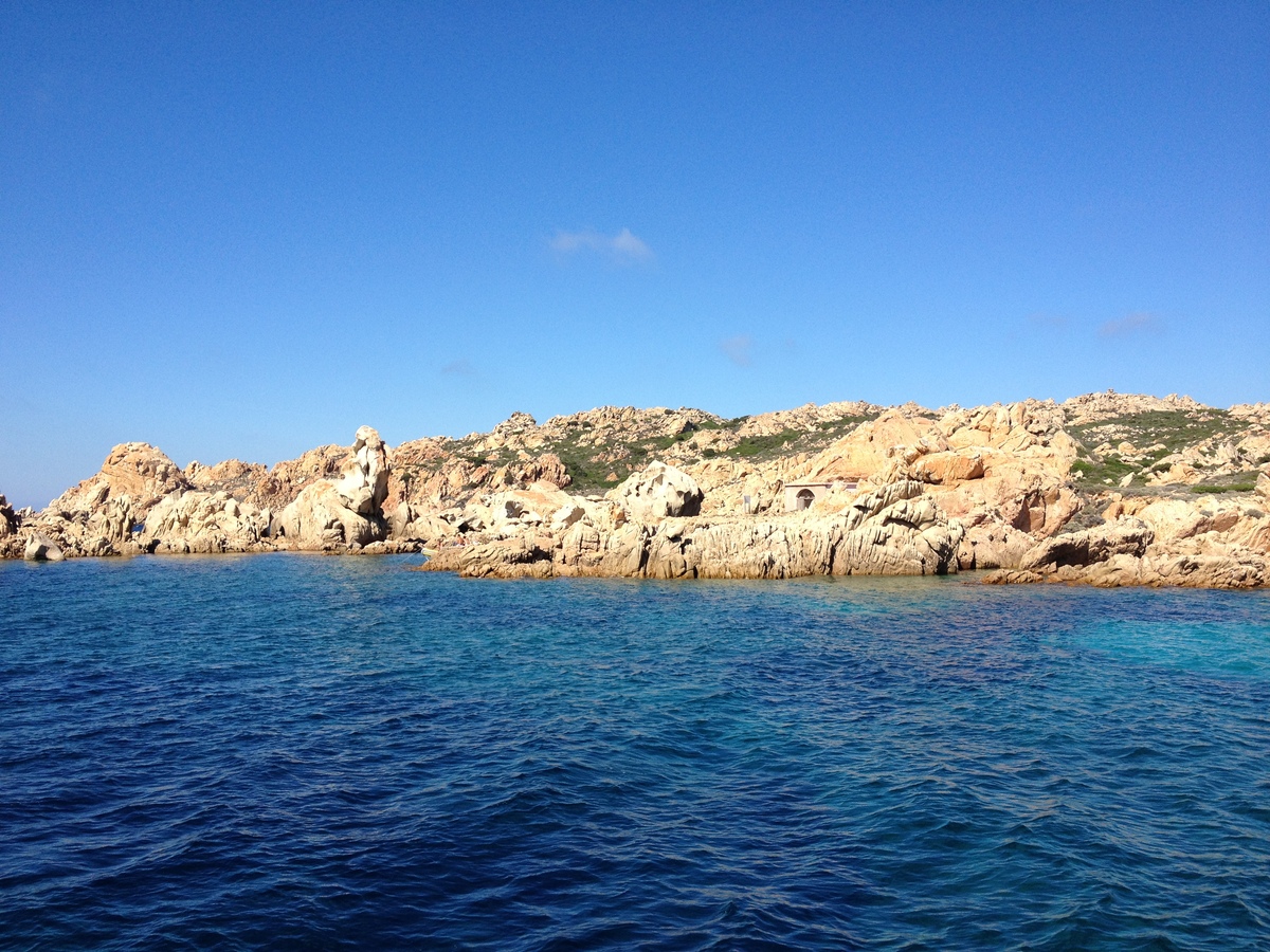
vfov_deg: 40.7
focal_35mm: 35
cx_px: 635
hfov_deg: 52.6
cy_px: 476
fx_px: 1284
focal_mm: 4.28
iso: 64
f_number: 2.4
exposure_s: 1/1783
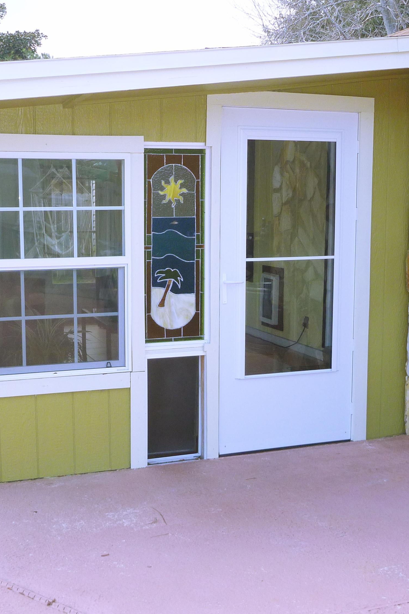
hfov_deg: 29.2
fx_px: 784
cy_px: 308
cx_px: 177
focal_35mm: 46
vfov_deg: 42.7
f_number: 3.3
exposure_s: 1/200
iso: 100
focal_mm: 4.9
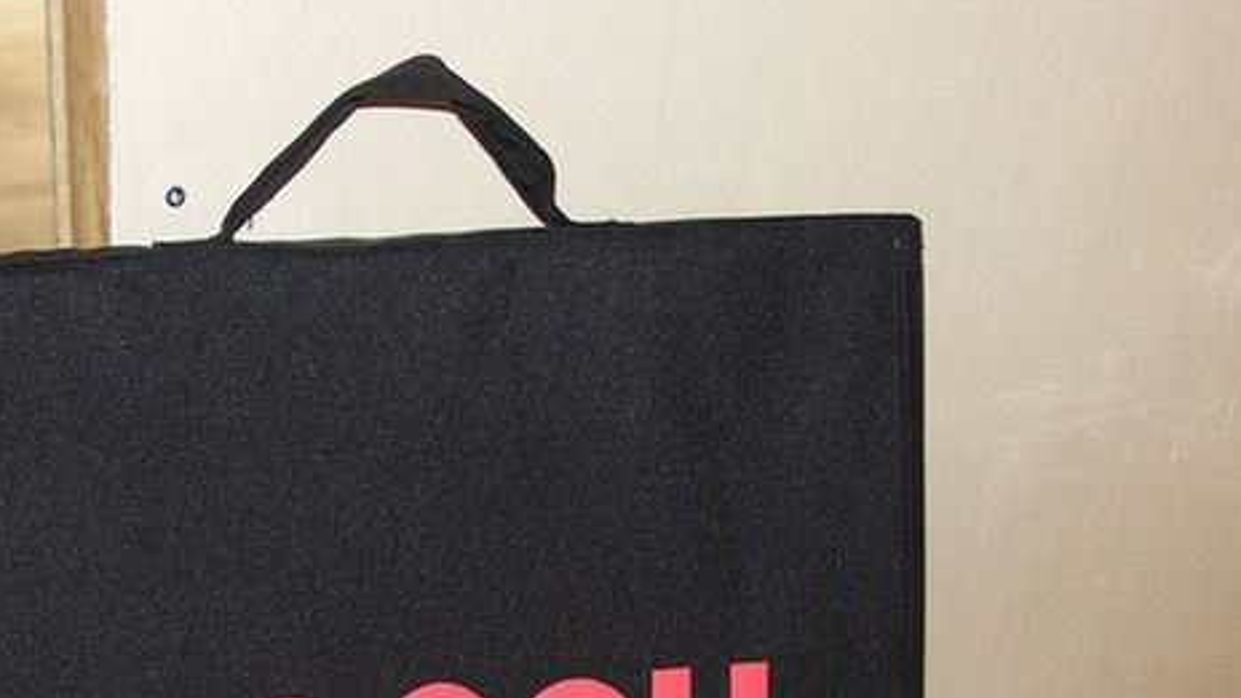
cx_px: 377
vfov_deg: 18.9
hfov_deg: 33.4
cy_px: 687
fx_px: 2040
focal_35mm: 62
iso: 200
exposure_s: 1/50
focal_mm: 8.52
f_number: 2.8
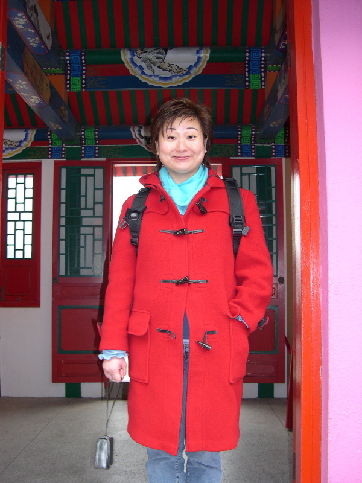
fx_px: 530
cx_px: 181
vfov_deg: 49.0
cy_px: 242
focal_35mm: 38
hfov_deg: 37.7
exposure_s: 1/30
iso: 100
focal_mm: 8
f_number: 2.8
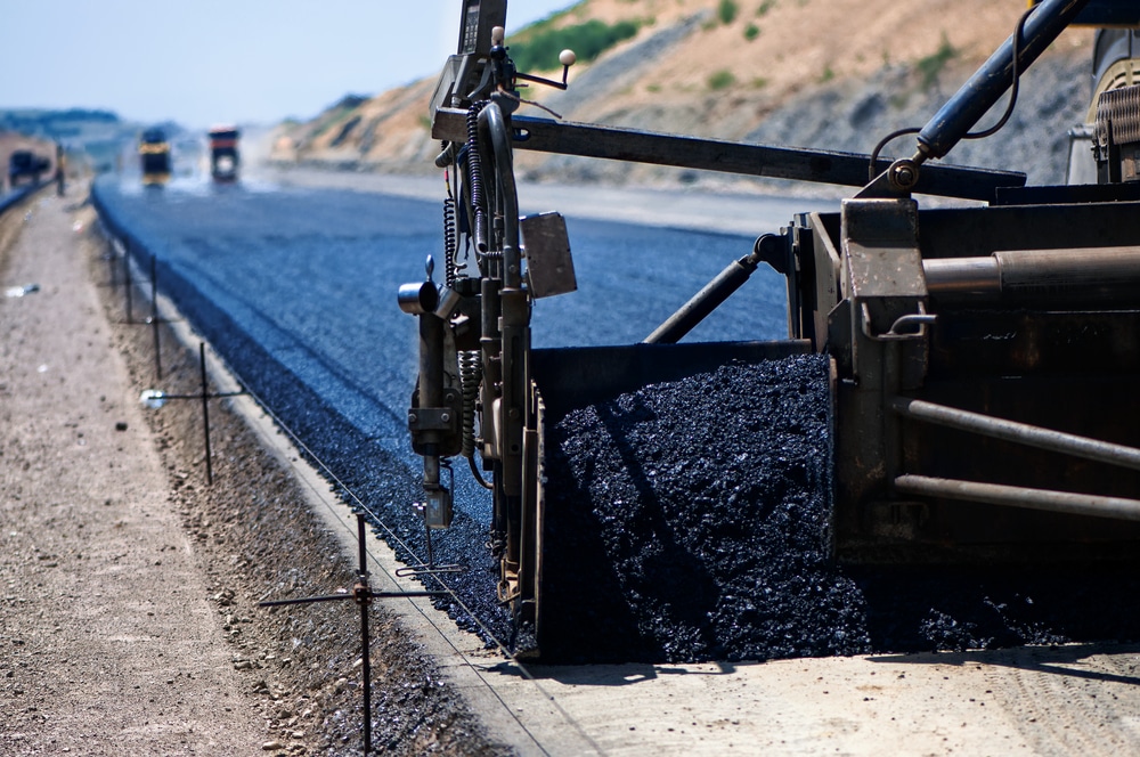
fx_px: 4981
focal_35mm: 158
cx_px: 570
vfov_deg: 8.7
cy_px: 378
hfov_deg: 13.1
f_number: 2.8
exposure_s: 1/3000
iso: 200
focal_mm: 105
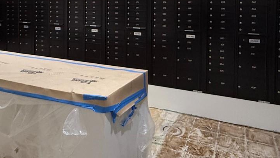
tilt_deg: +0.3
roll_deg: -0.8
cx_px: 112
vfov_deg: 32.6
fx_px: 252
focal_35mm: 34
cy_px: 11
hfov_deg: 57.6
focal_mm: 2.22
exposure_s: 1/120
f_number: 2.2
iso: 400
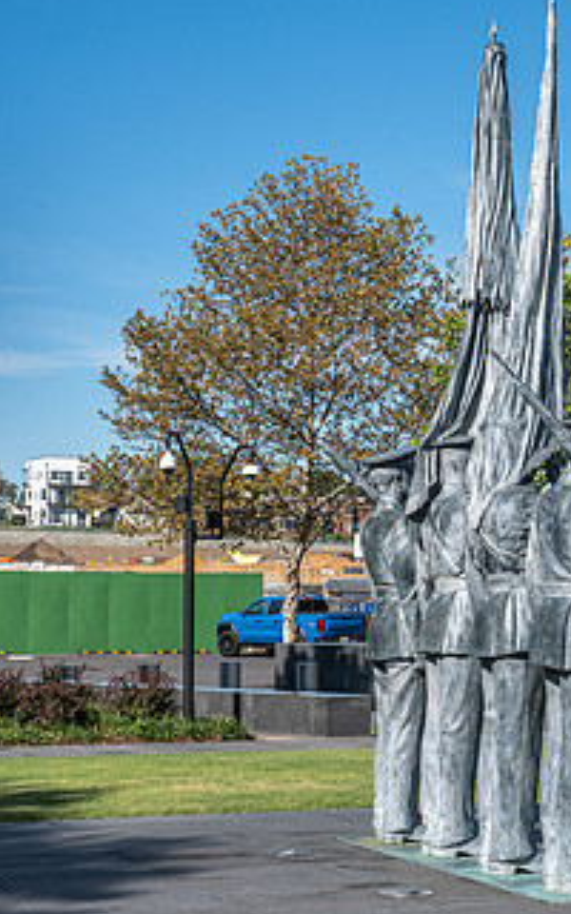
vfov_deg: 24.4
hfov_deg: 15.2
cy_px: 441
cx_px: 502
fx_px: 2116
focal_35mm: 85
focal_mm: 46
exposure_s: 1/500
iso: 500
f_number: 11
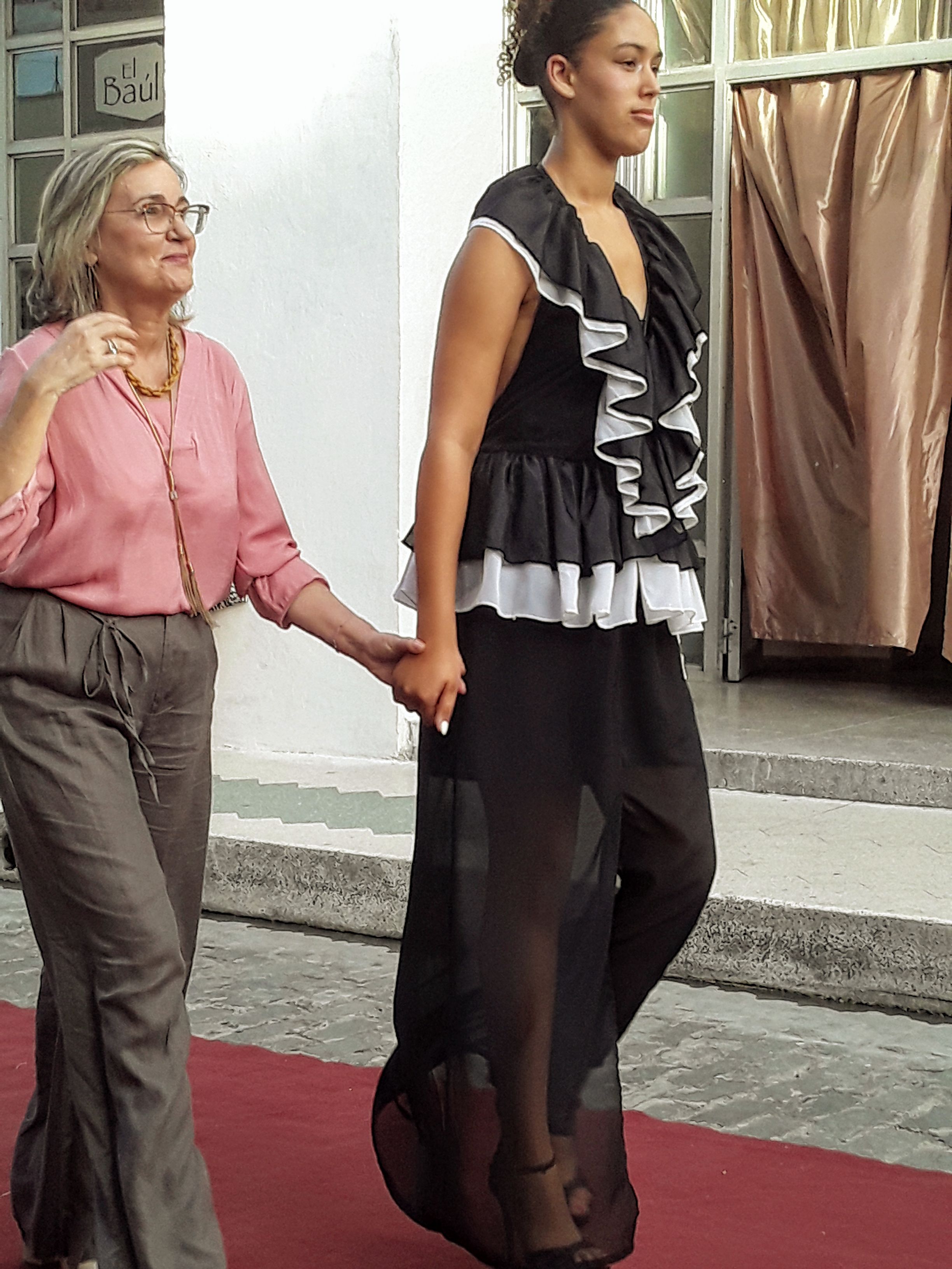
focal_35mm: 31
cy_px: 634
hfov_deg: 45.4
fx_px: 1137
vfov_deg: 58.4
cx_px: 476
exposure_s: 1/278
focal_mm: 3.3
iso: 40
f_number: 2.2
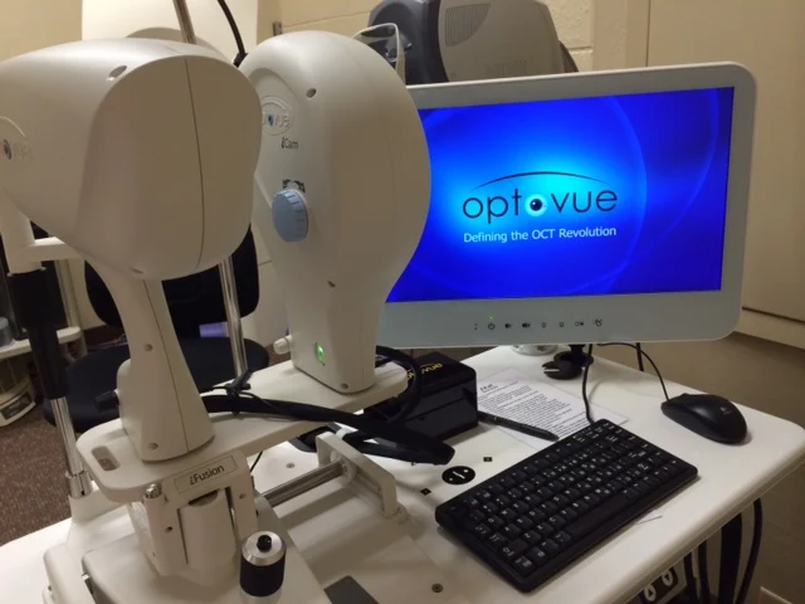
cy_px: 302
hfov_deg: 60.0
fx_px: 698
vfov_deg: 46.8
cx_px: 402
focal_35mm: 30
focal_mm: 4.12
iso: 100
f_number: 2.2
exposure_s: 1/30
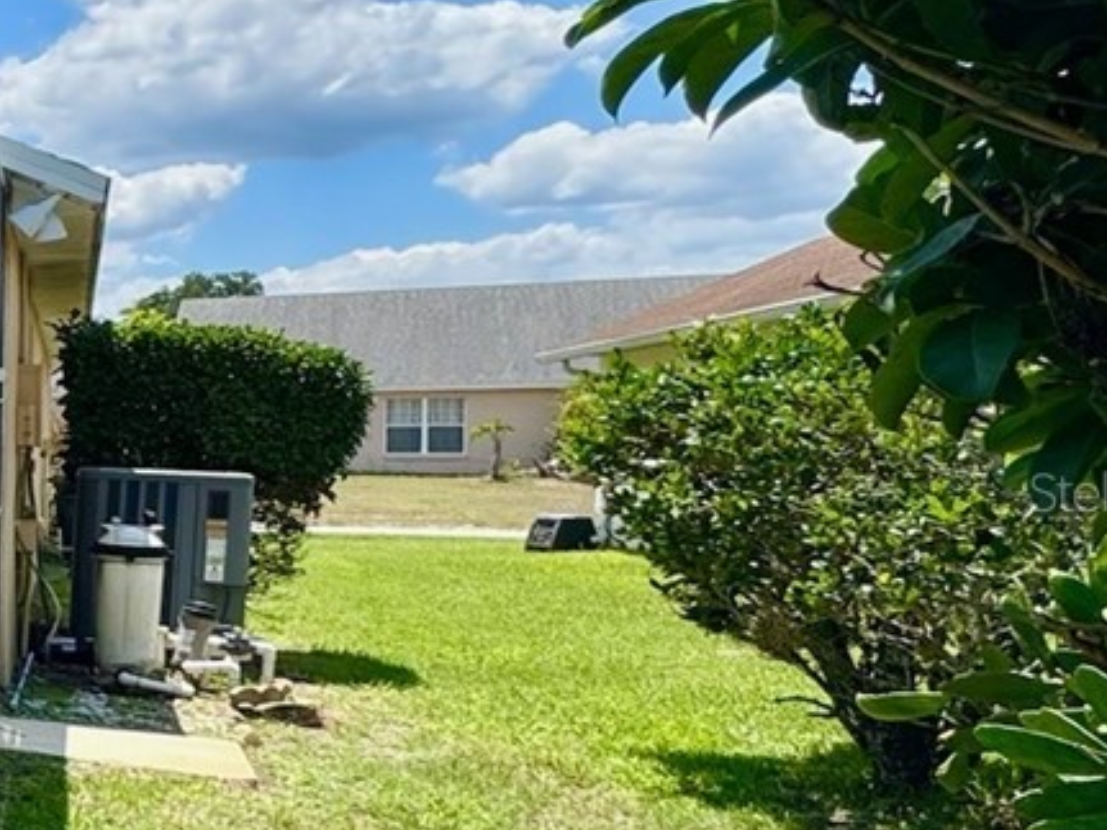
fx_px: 1662
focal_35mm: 52
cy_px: 491
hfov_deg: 23.4
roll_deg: -0.1
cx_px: -783
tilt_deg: -1.1
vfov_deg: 28.0
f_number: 2.2
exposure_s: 1/993
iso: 50
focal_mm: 2.22
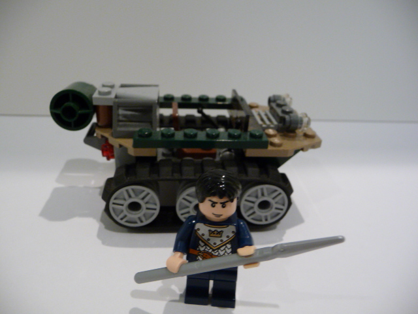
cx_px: 209
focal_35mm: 28
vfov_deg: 49.7
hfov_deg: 63.4
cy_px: 157
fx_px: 338
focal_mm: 4.7
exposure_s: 1/30
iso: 320
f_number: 3.3
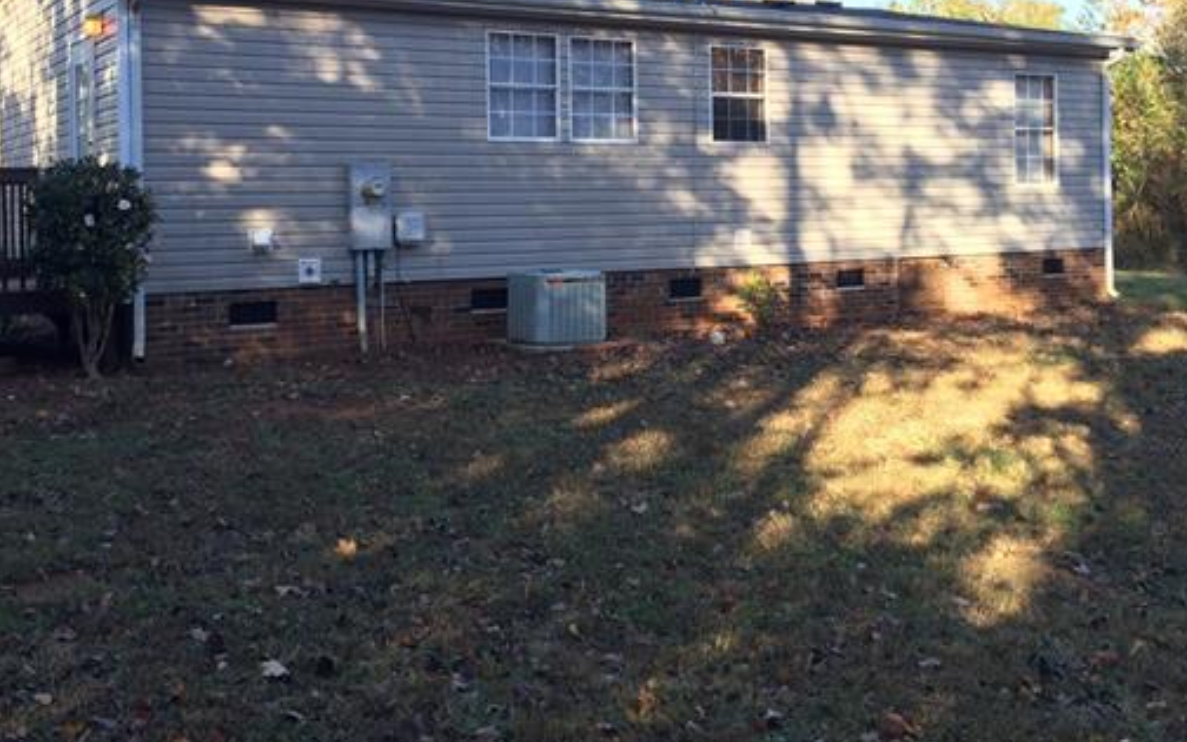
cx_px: 525
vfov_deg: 32.4
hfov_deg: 50.3
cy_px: 231
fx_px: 1262
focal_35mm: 39
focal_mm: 4.15
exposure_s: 1/257
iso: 32
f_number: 2.2
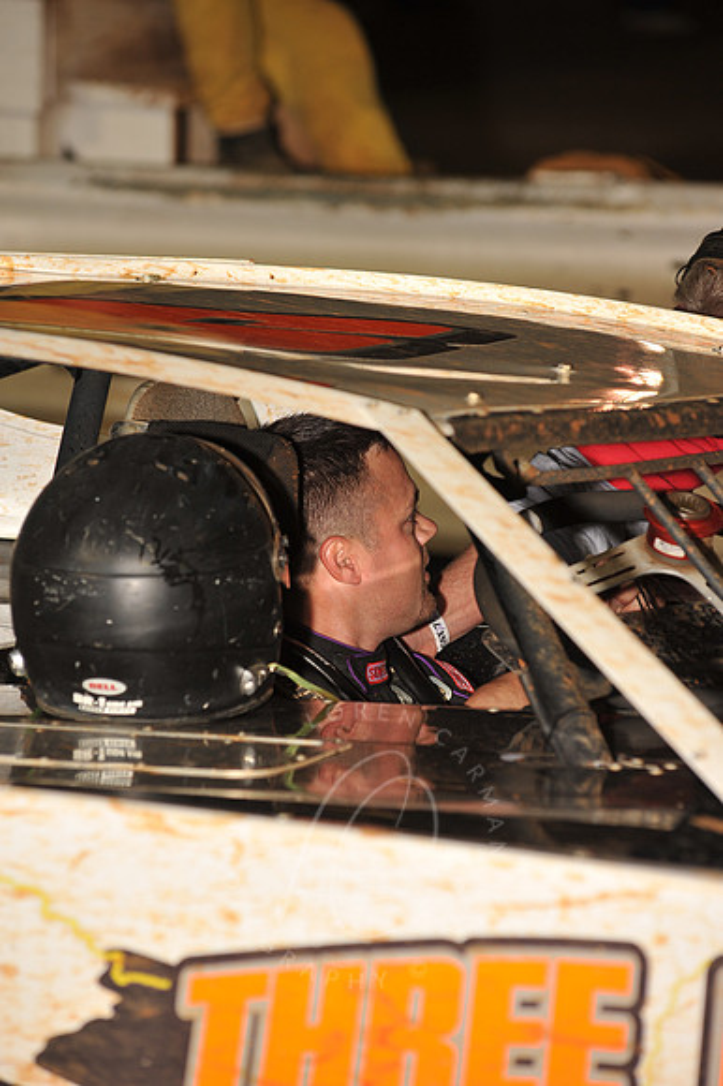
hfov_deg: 6.9
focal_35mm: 200
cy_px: 543
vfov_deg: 10.3
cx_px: 362
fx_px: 6032
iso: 500
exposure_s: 1/250
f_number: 6.3
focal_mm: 200
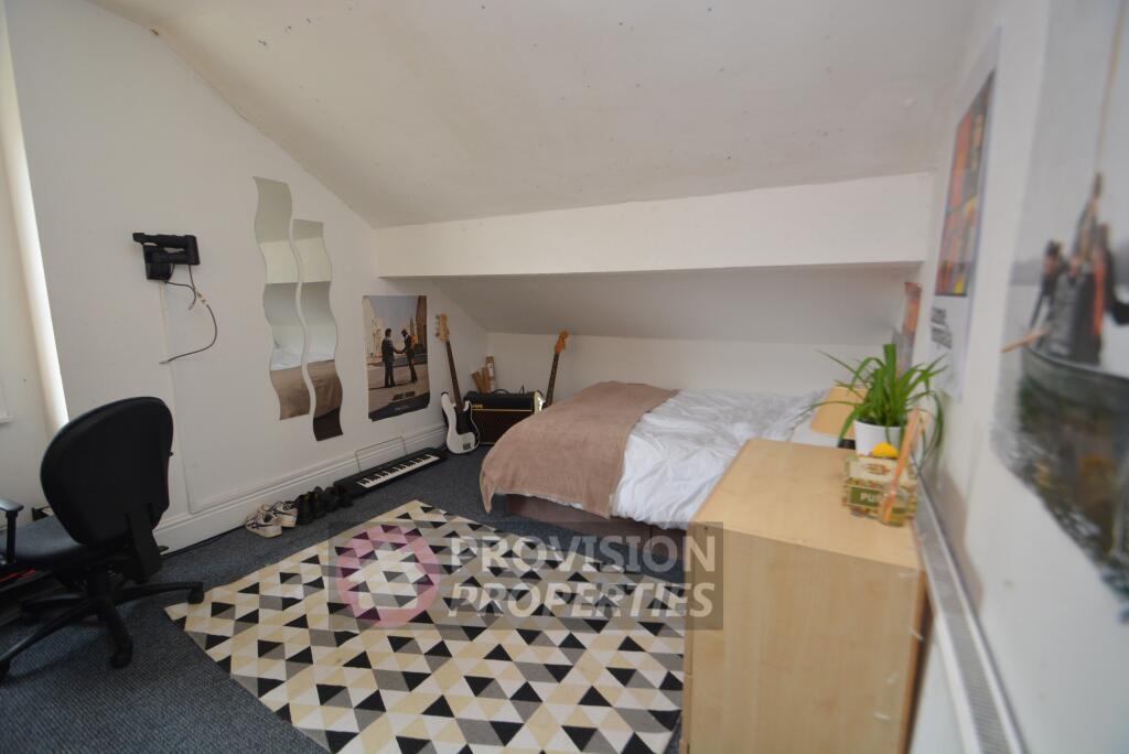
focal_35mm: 15
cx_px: 564
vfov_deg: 77.4
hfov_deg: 100.4
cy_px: 377
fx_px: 471
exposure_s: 1/60
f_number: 4
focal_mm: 10
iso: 640
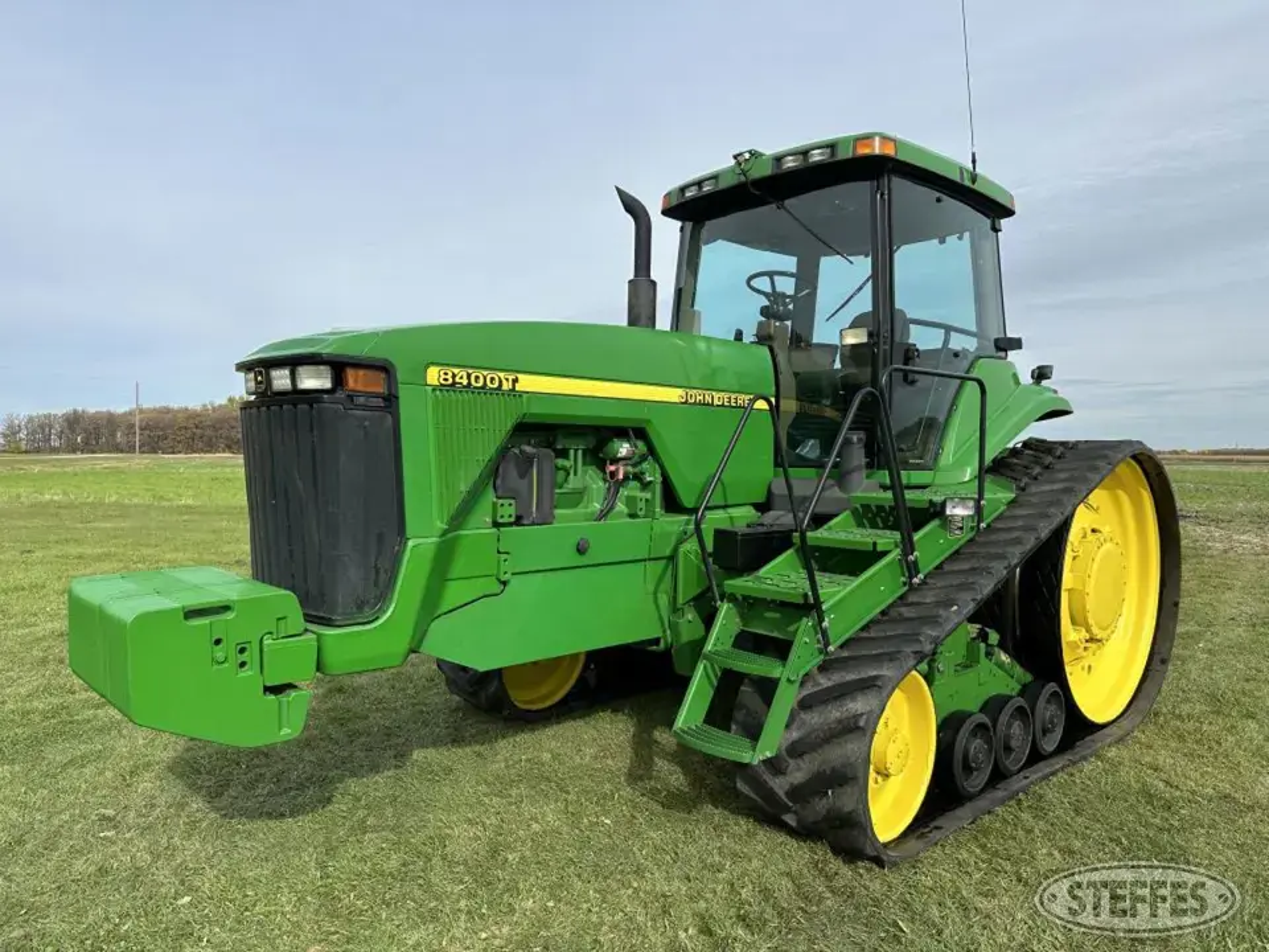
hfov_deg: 71.6
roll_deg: +2.4
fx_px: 880
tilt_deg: -4.7
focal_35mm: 24
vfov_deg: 56.8
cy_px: 476
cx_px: 634
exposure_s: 1/3861
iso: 80
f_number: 1.78
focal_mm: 6.86
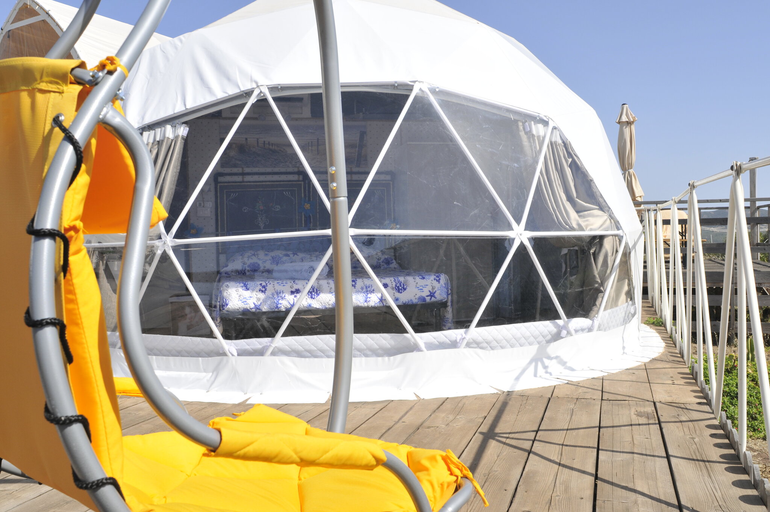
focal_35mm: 30
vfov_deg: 43.5
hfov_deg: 62.0
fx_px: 641
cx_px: 385
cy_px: 256
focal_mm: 20
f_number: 10
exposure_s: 1/400
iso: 200
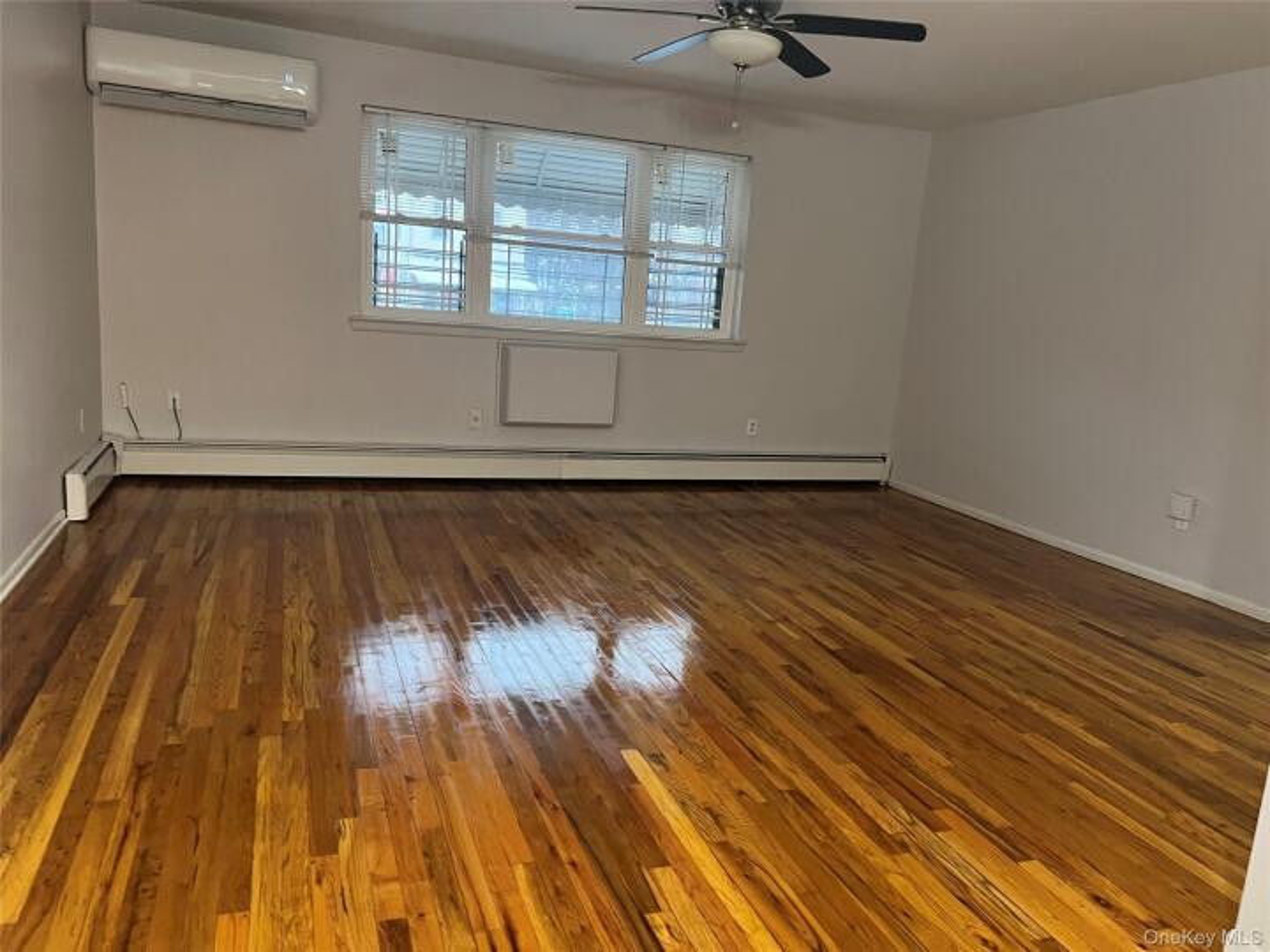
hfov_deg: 67.3
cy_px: 476
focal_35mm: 26
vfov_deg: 53.1
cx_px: 635
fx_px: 954
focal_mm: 5.7
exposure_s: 1/60
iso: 320
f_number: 1.5
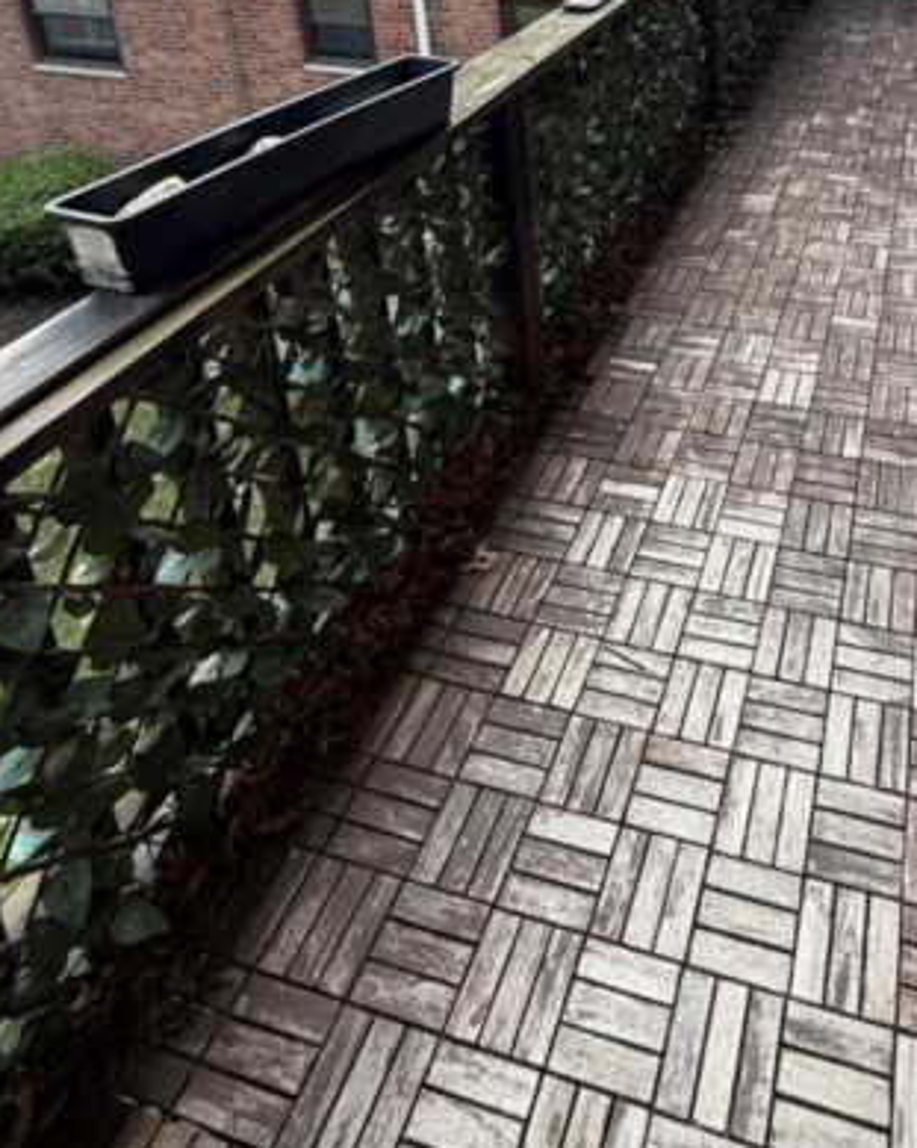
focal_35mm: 27
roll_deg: -0.3
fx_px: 916
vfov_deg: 54.3
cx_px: 728
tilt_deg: -19.8
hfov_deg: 50.1
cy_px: 80
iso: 100
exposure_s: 1/121
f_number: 2.2
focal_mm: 2.22
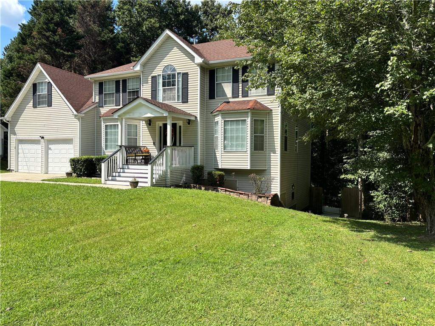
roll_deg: -0.5
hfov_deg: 67.3
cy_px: 163
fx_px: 327
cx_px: 218
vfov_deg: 53.1
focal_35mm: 26
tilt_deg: -0.5
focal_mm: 5.96
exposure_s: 1/2242
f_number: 1.6
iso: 50
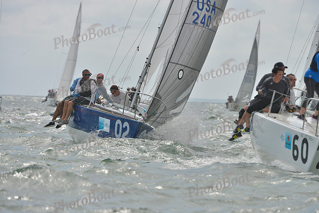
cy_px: 106
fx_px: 3545
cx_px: 160
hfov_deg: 5.2
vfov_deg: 3.4
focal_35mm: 400
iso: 280
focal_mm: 400
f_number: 9
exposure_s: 1/1000
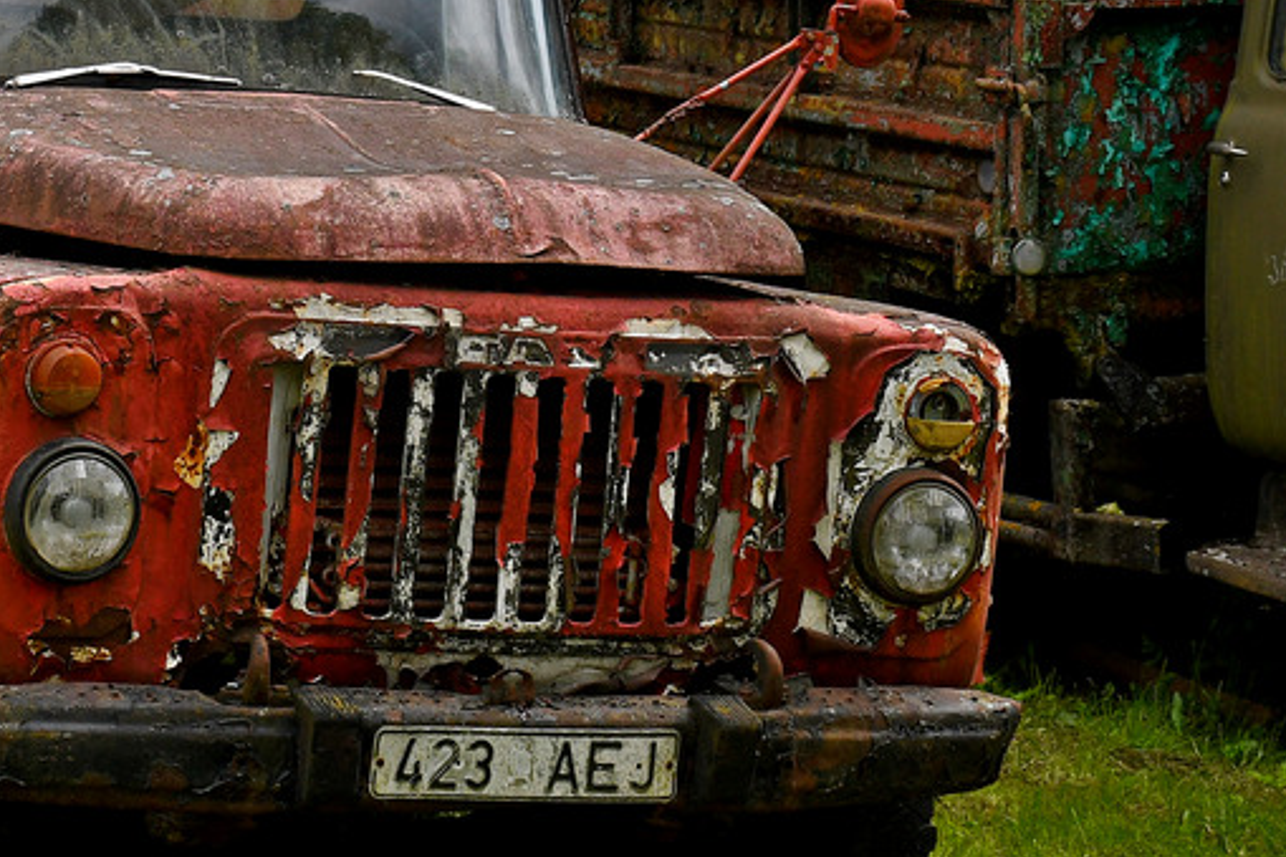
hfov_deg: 17.6
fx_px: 4106
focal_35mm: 115
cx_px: 157
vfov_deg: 11.8
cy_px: 57
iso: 200
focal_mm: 30
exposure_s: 1/640
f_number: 6.3
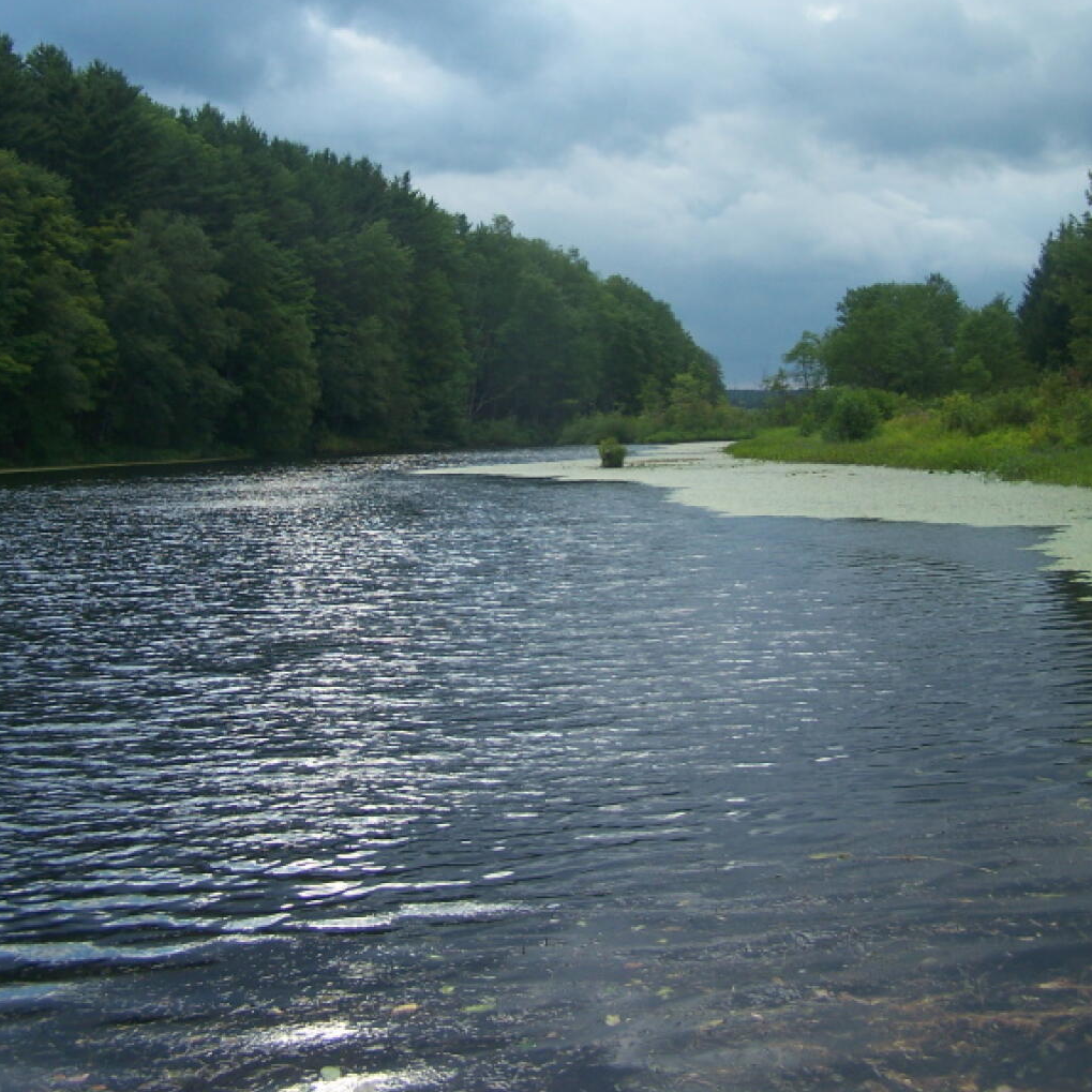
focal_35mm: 45
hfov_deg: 37.6
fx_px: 1606
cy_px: 375
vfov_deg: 37.2
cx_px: 545
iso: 80
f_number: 2.8
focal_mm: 6.3
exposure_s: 1/500
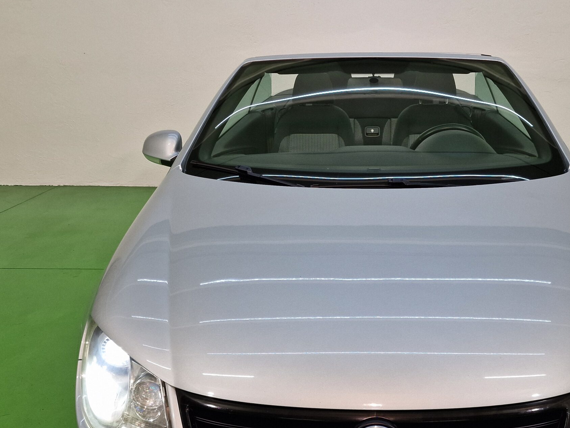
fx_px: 576
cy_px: 252
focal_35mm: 35
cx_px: 363
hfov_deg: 52.0
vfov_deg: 40.6
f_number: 1.8
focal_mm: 6.4
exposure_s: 1/100
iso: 64
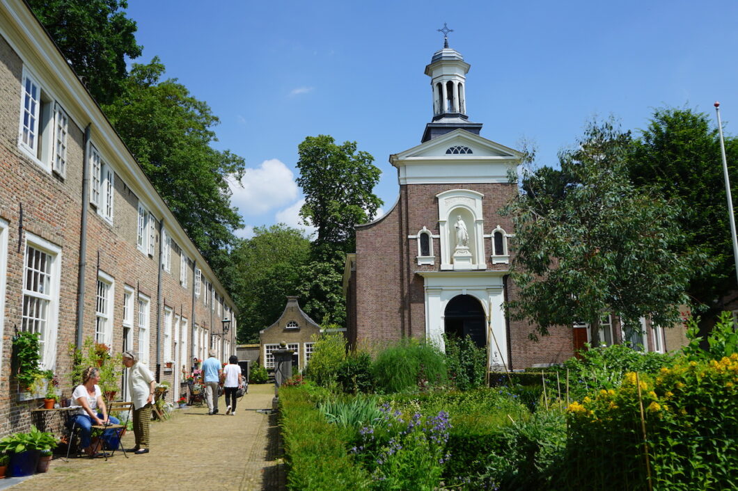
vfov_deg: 41.1
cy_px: 246
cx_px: 369
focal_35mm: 32
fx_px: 656
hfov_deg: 58.7
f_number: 11
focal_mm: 32
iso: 100
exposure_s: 1/160
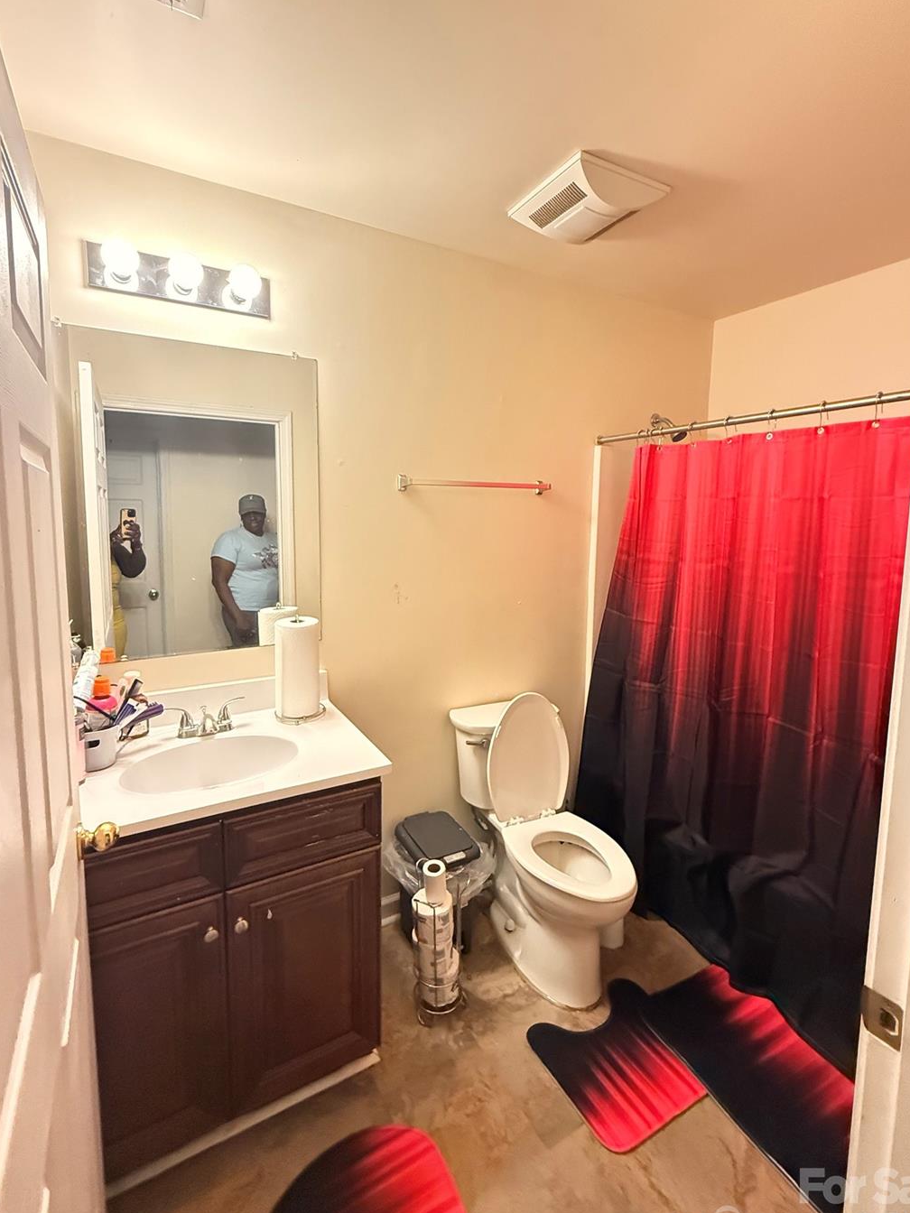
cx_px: 441
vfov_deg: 94.4
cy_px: 575
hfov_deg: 78.1
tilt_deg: -7.3
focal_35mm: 16
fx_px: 561
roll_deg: -1.3
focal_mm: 2.22
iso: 1000
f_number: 2.2
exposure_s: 1/60
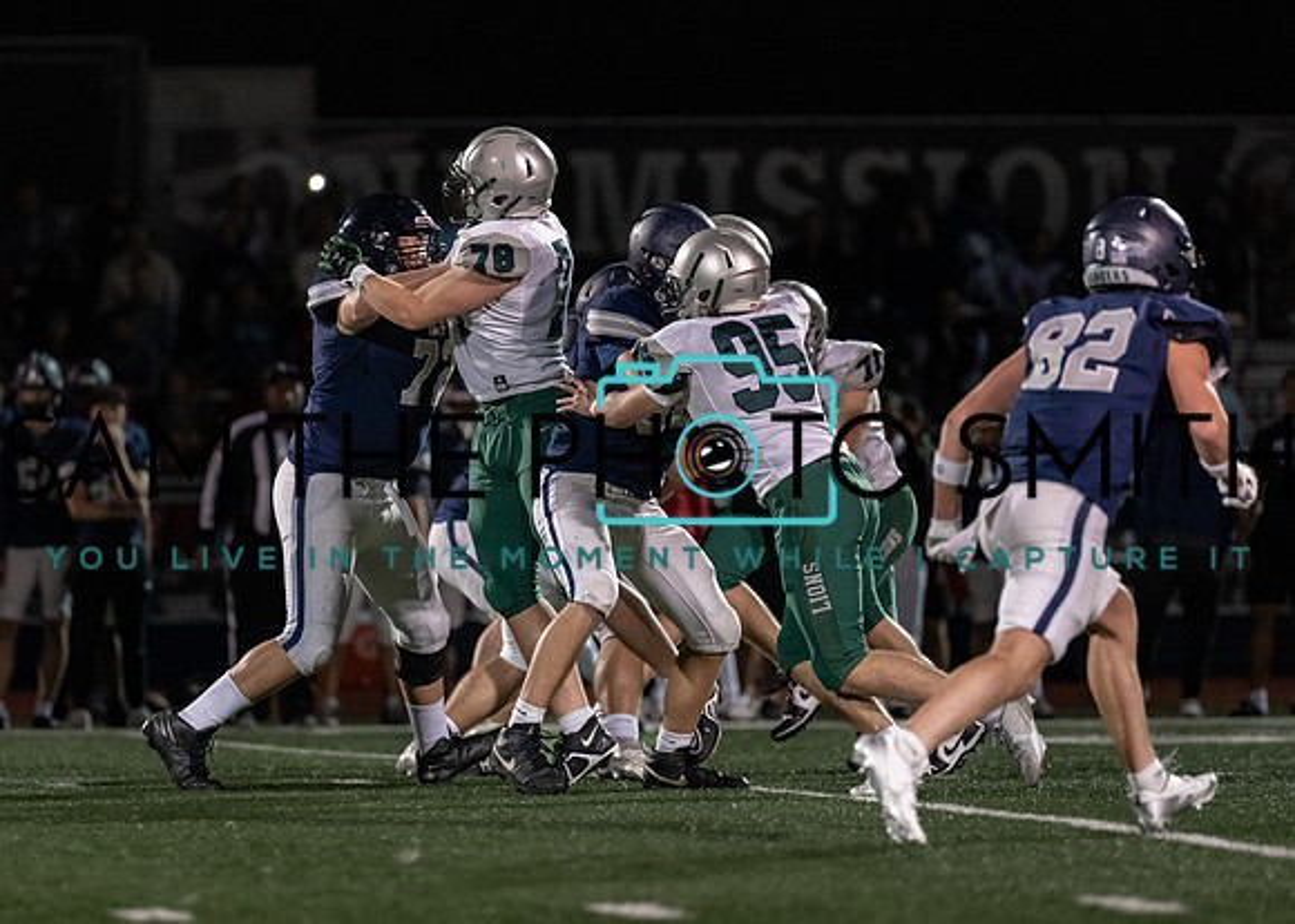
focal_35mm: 287
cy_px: 461
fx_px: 10540
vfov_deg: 5.0
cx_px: 526
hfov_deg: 7.0
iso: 4000
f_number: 2.8
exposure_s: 1/1000
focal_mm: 200
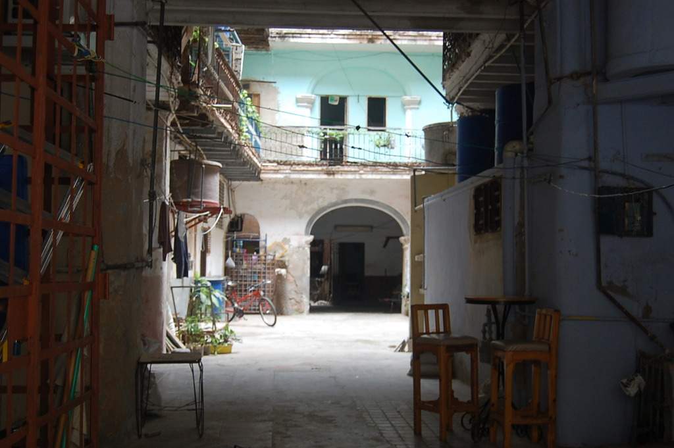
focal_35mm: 46
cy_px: 224
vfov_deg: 28.9
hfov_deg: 42.4
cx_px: 337
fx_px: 870
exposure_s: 1/40
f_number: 4.5
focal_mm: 31
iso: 400
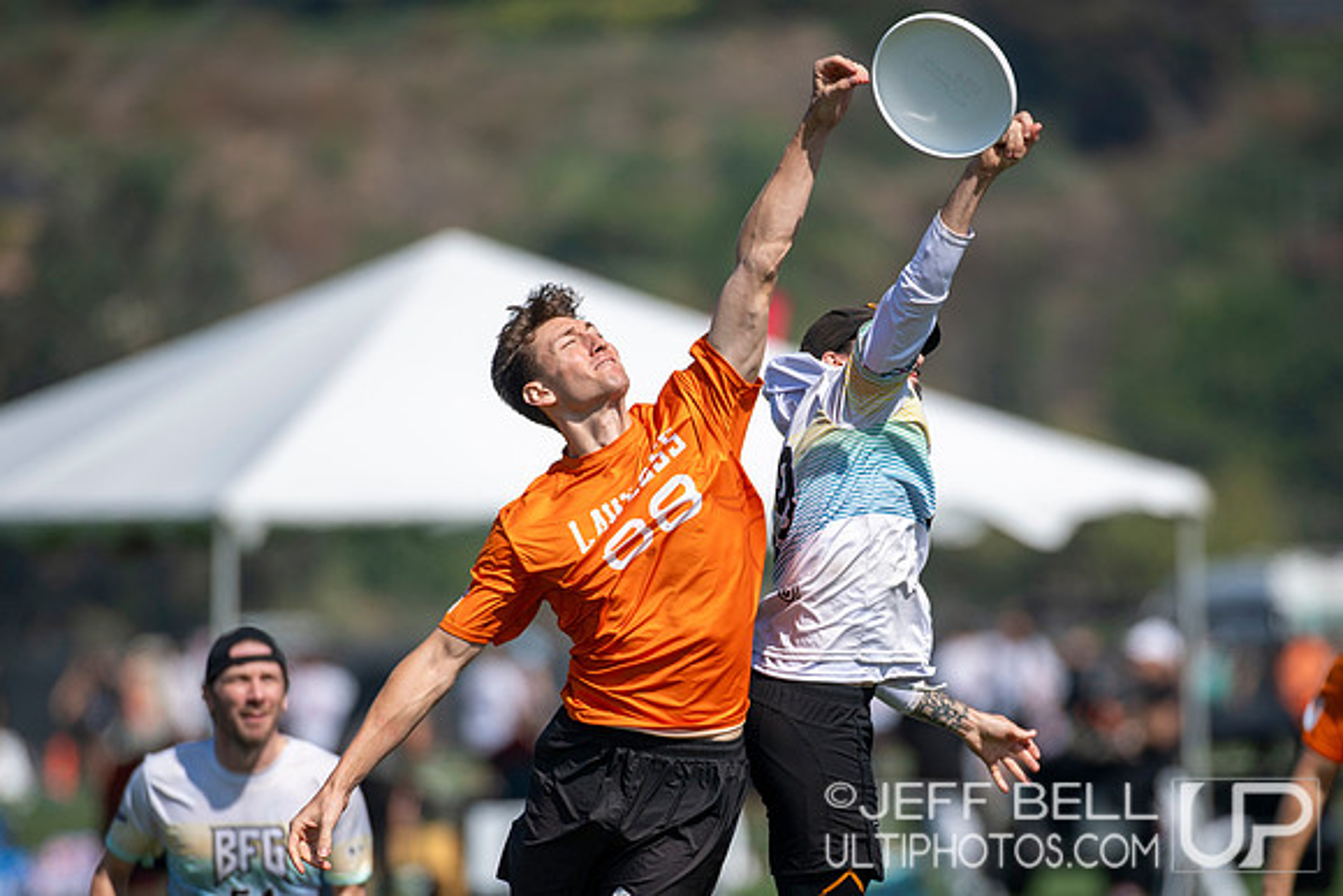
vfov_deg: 2.9
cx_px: 780
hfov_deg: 4.4
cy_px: 635
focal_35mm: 469
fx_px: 17502
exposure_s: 1/2500
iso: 100
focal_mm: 300
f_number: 3.2
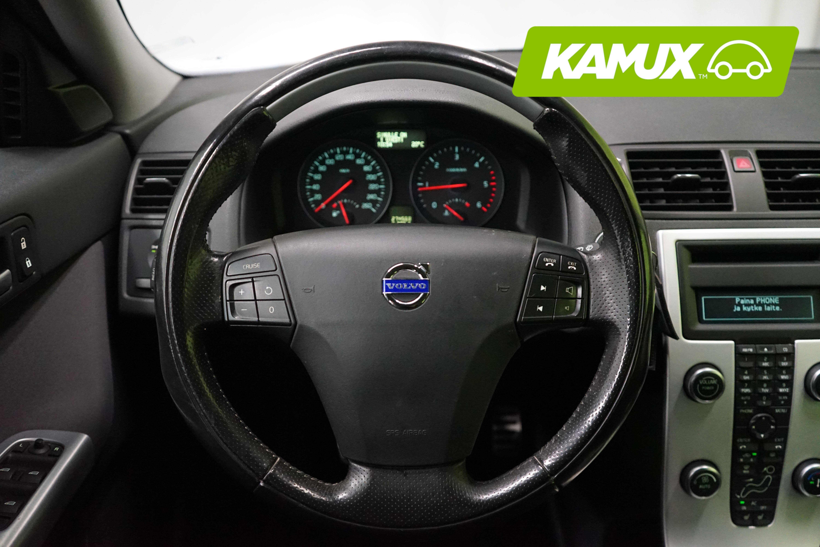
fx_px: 752
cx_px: 410
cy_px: 274
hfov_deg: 57.2
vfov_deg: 40.0
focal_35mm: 33
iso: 6400
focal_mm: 33
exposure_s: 1/80
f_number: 4
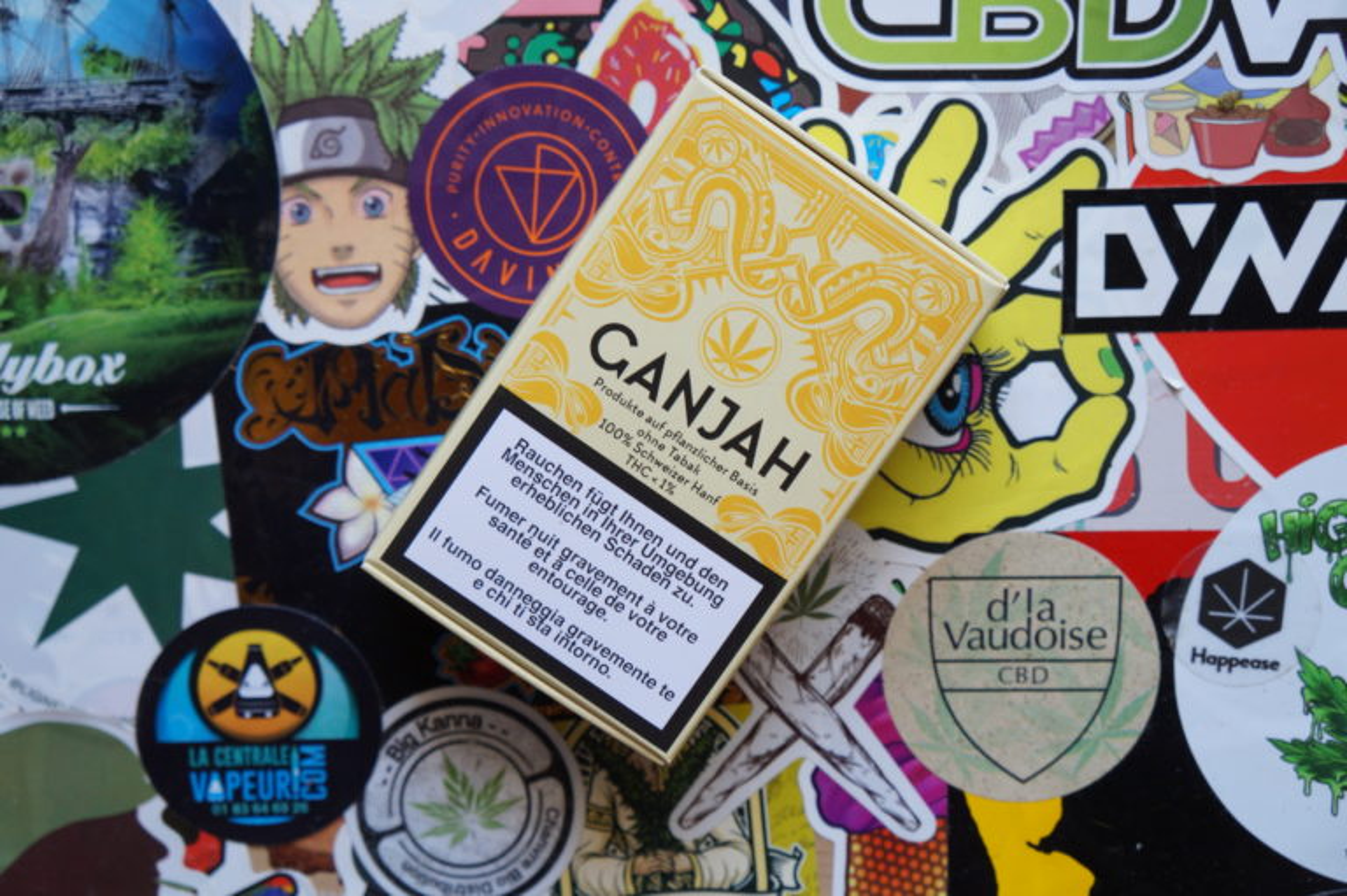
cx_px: 674
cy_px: 448
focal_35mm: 45
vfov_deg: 29.8
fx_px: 1683
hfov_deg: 43.6
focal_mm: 30
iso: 400
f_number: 5
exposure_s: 1/60
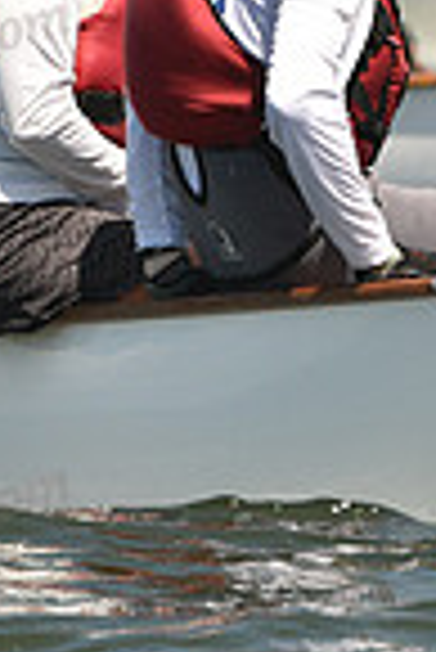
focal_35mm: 1601
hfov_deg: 0.9
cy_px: 254
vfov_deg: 1.3
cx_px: 306
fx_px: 29013
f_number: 6.3
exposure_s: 1/1250
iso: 250
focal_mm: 400
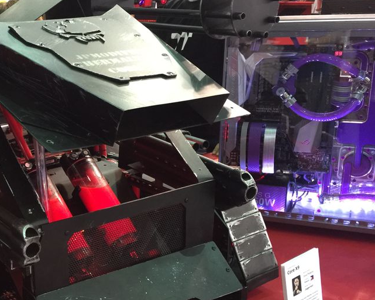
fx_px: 588
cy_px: 194
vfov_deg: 28.5
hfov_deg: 33.5
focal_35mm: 53
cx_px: 39
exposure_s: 1/15
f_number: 2.2
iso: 100
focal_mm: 4.15
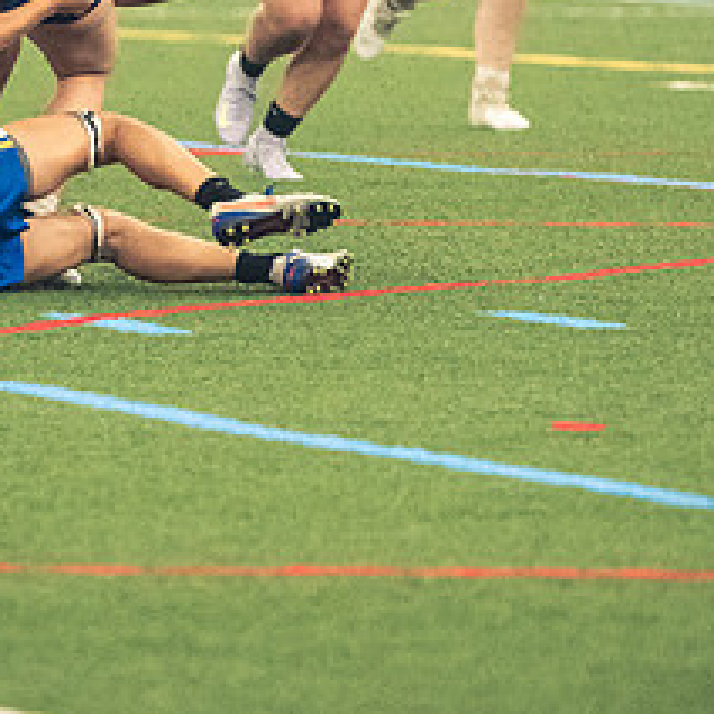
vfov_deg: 2.6
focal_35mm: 663
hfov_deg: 2.6
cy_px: 175
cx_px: 202
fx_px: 15472
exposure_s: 1/500
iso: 12800
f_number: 2.8
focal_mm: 190
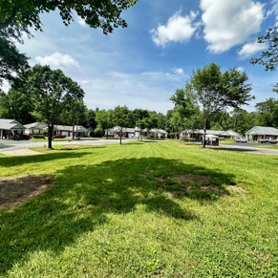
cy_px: 141
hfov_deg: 83.9
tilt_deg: -3.8
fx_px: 154
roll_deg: -5.3
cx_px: 147
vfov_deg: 84.0
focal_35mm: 17
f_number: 2.2
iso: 40
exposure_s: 1/567
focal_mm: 2.22
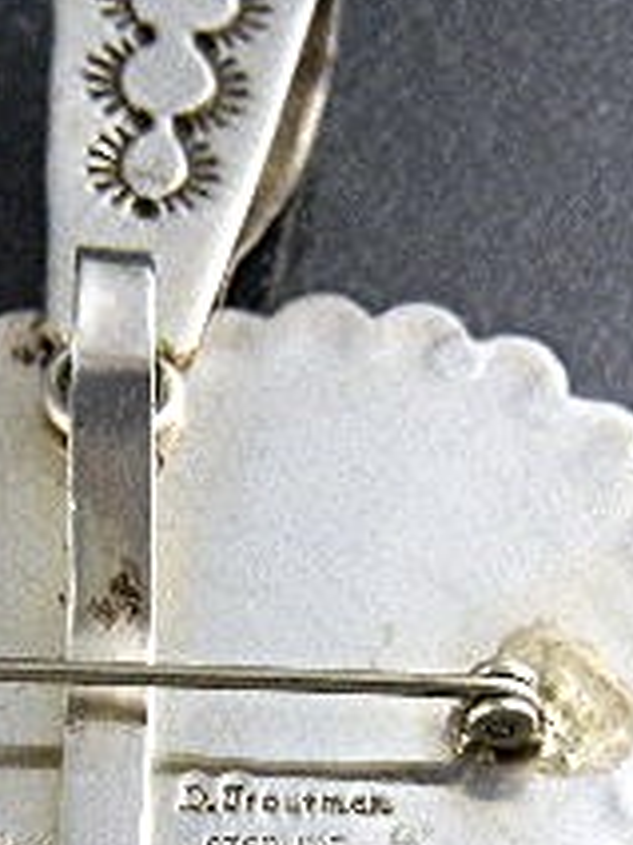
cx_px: 147
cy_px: 674
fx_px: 3316
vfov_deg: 14.4
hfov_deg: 10.9
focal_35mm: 136
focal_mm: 8.1
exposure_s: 1/30
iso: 297
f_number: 3.8
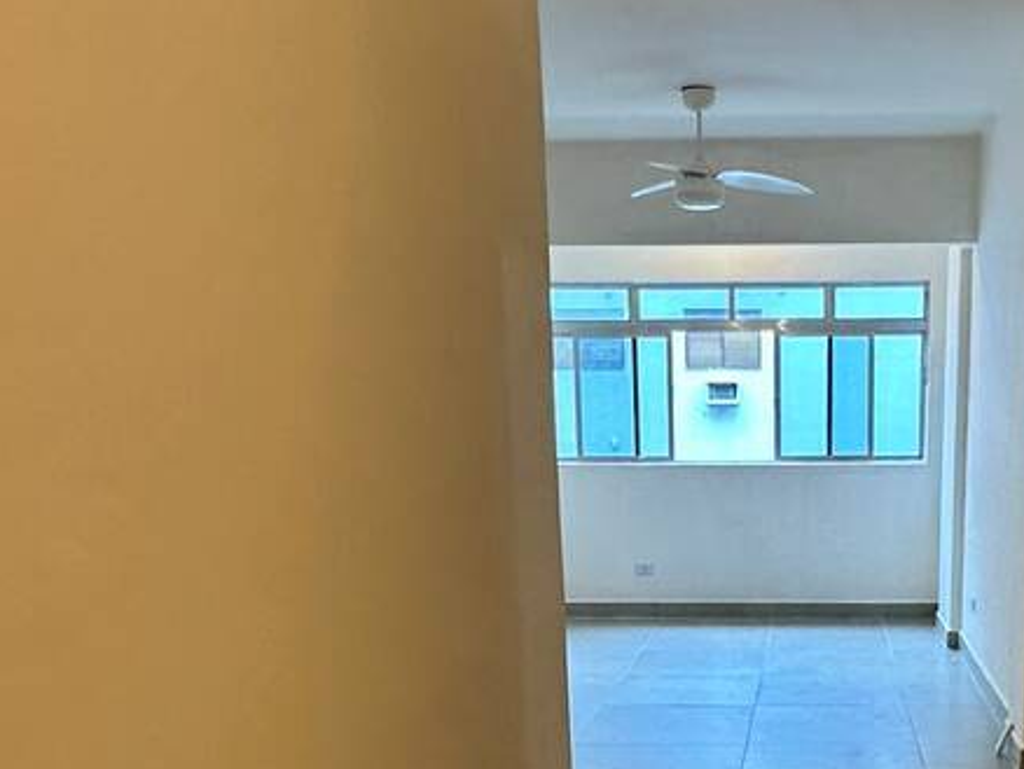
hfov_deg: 40.0
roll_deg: -0.4
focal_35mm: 46
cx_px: 781
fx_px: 1362
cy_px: 732
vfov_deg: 29.8
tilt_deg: -14.1
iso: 200
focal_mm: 2.22
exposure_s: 1/120
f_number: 2.2
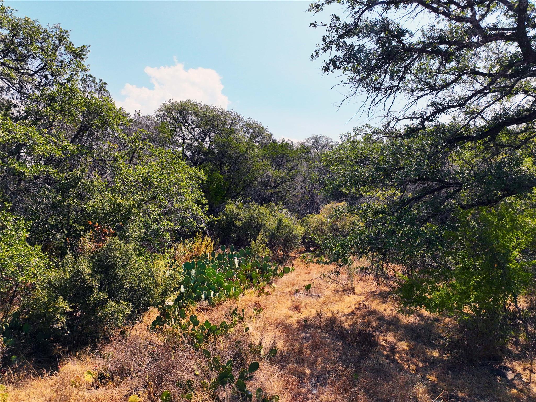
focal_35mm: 24
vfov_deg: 56.8
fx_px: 371
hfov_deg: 71.6
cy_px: 201
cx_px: 268
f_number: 2.8
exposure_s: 1/3200
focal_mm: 12.29
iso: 250
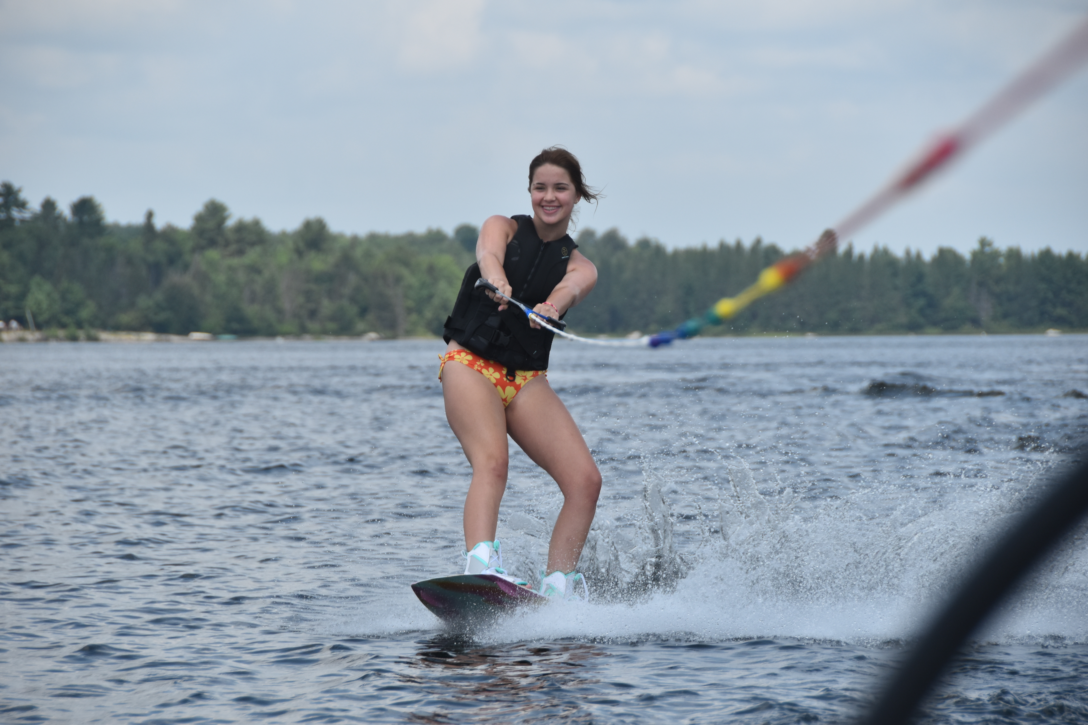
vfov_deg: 6.8
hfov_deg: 10.2
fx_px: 6120
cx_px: 544
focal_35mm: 202
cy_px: 362
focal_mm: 135
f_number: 7.1
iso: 400
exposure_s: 1/1600
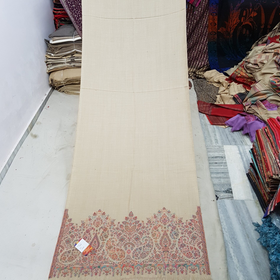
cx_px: 139
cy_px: 101
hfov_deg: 52.5
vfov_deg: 51.9
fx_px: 284
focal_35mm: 31
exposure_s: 1/25
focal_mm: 4.2
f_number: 1.7
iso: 160
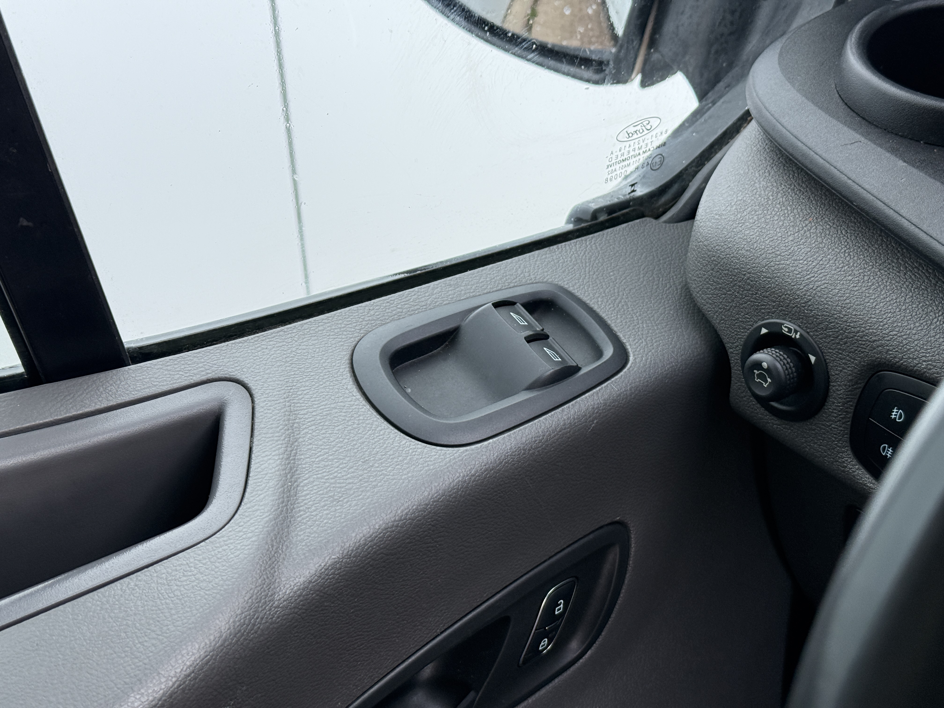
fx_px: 1309
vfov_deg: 30.3
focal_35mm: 48
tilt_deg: -38.1
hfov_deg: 39.7
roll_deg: +2.1
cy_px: 354
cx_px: 472
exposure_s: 1/114
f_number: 1.78
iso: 160
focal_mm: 6.76
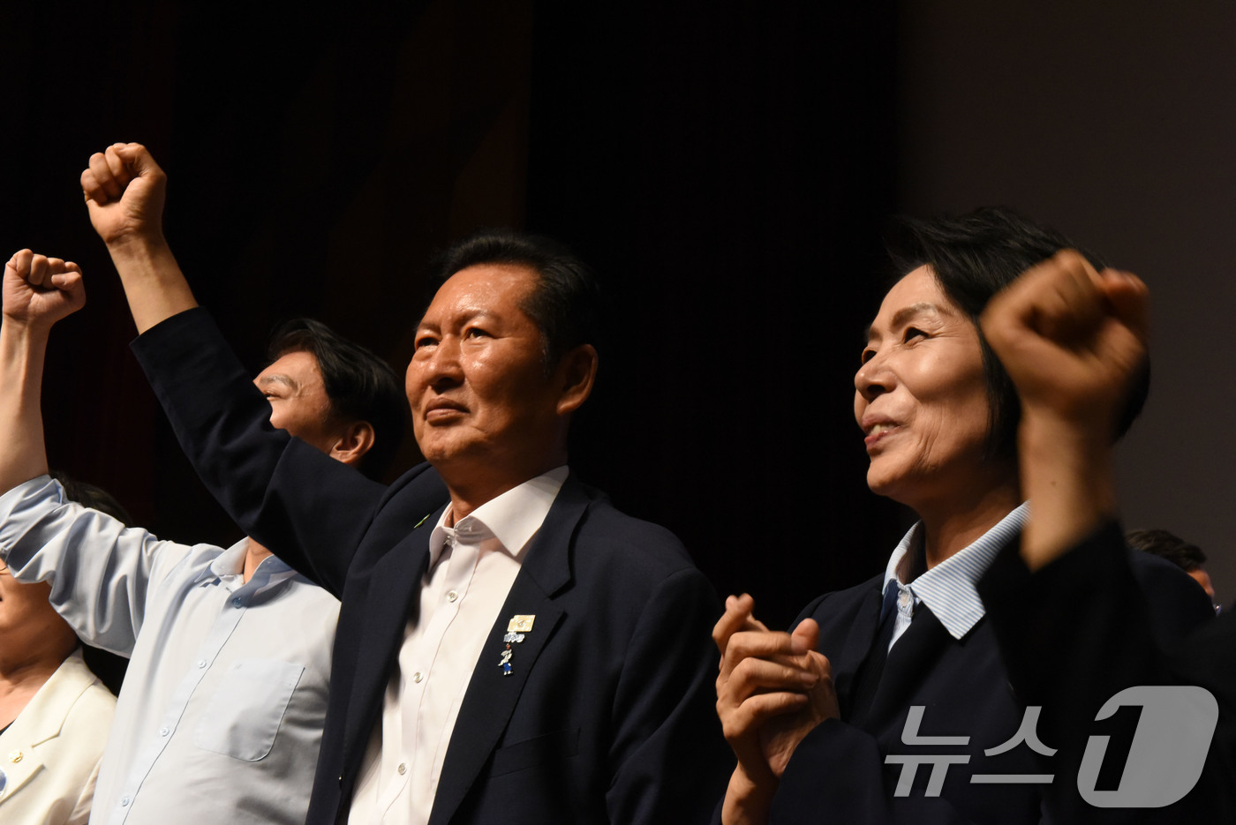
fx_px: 1889
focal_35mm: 55
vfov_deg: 24.6
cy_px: 412
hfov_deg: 36.2
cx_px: 618
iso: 6400
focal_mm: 55
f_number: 5.6
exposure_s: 1/60
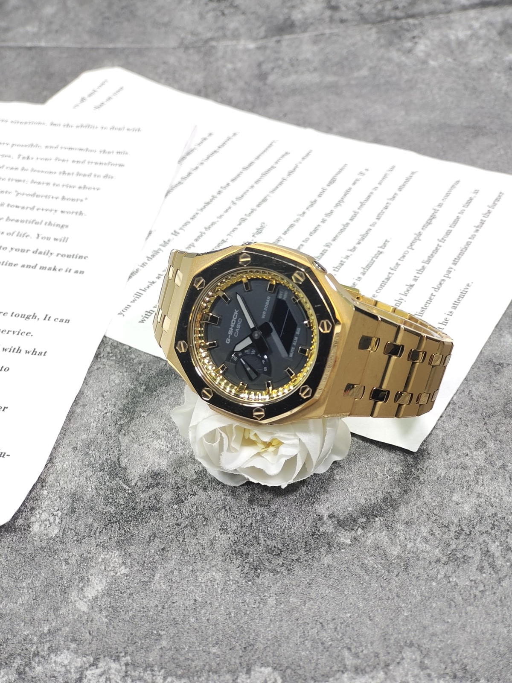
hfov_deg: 29.1
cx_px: 256
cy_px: 342
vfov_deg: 38.2
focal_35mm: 50
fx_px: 986
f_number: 2.08
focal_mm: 7.55
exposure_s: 1/50
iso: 50
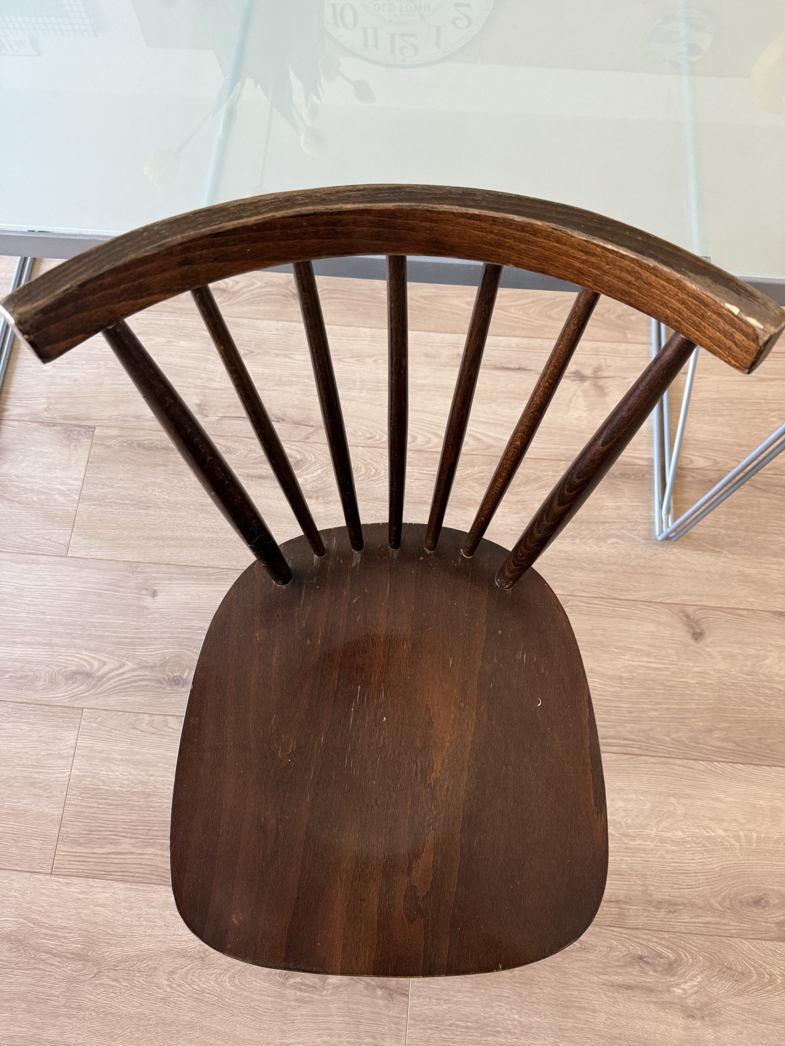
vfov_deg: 71.6
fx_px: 726
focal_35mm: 24
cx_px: 392
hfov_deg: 56.8
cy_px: 523
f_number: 1.78
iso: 250
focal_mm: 6.76
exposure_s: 1/60
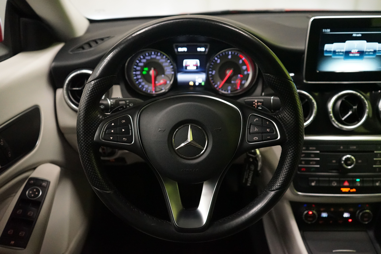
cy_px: 127
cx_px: 190
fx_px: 328
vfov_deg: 42.3
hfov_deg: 60.3
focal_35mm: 31
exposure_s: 1/100
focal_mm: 31
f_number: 4
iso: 6400
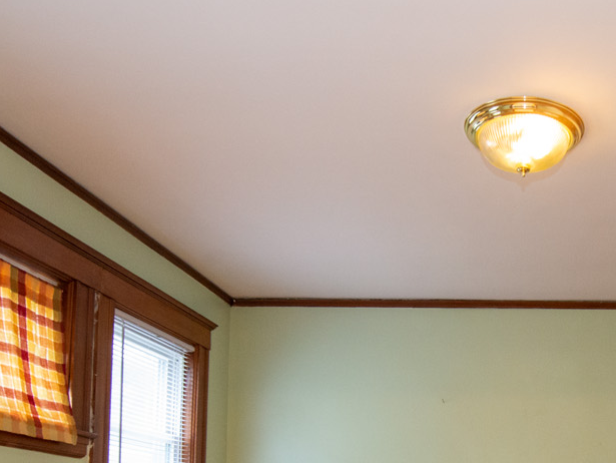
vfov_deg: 30.8
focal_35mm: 42
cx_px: 520
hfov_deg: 42.1
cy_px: 504
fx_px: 748
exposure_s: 1/60
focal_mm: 14
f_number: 8
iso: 1800
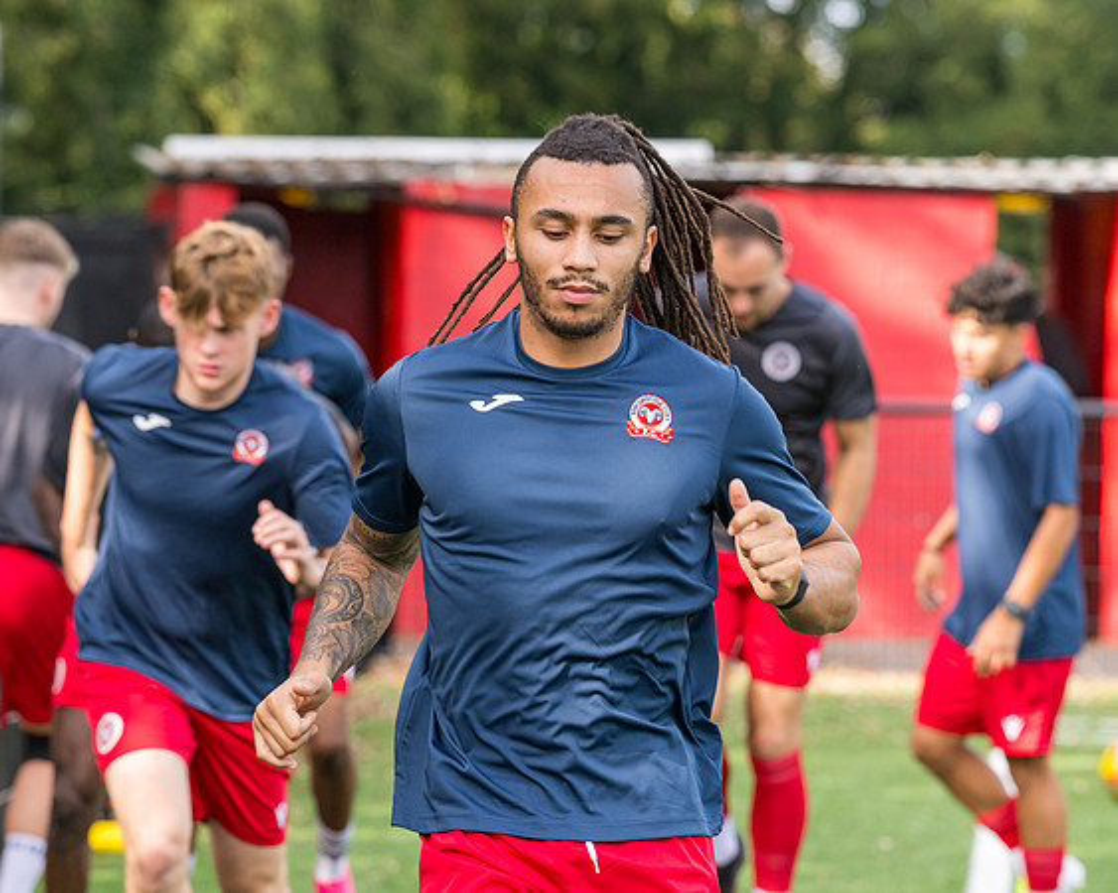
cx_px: 490
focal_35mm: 245
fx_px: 8107
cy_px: 442
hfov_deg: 7.9
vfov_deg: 6.3
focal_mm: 135
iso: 400
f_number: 4
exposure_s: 1/1000
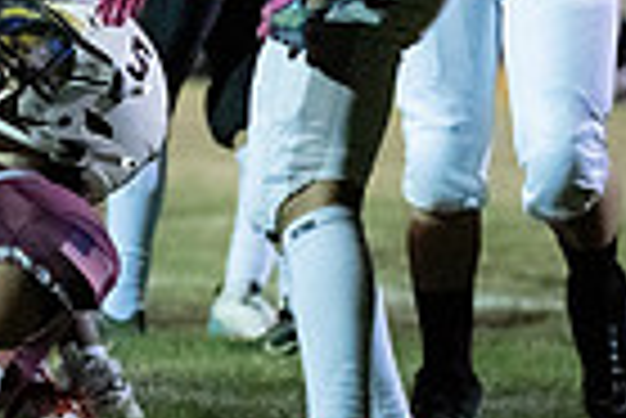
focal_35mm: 409
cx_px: -131
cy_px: -227
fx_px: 7119
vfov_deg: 3.4
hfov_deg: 5.0
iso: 20000
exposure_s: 1/1000
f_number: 2.8
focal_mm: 98
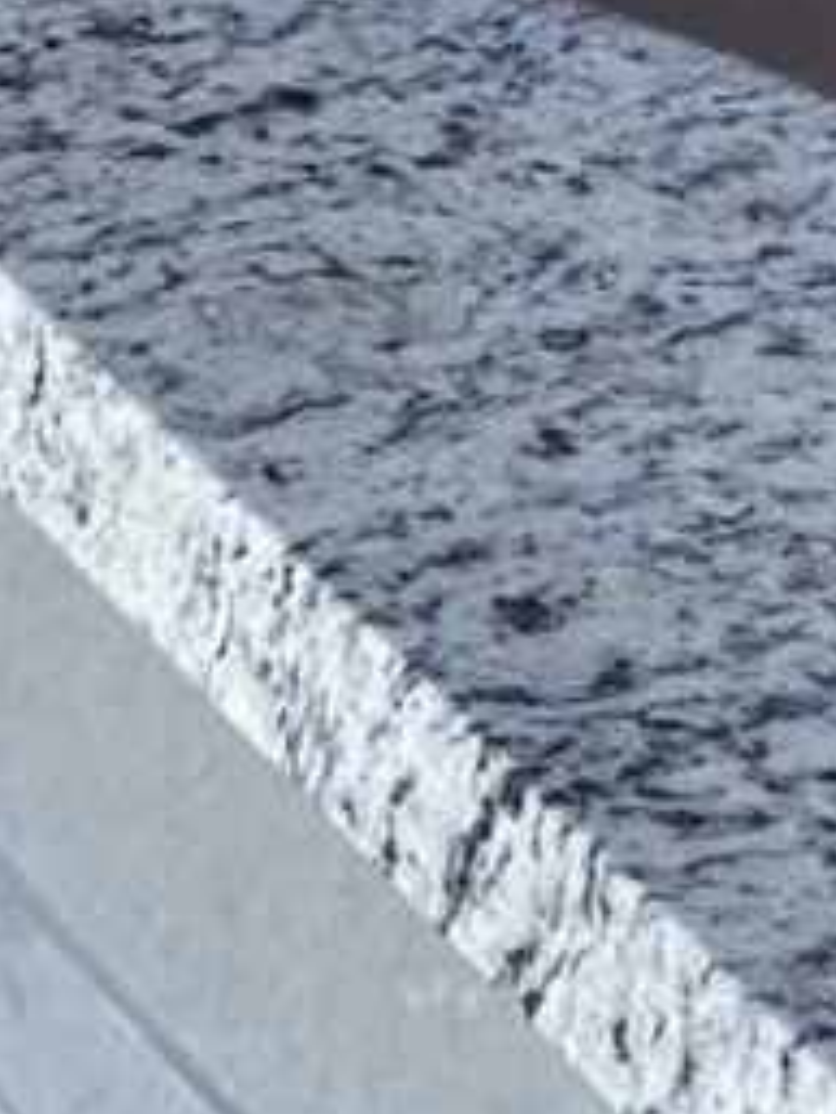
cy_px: -288
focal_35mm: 232
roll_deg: -20.7
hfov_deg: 6.3
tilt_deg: -18.2
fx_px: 7464
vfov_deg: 8.4
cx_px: 1196
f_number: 2.2
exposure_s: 1/121
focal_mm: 7.5
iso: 80
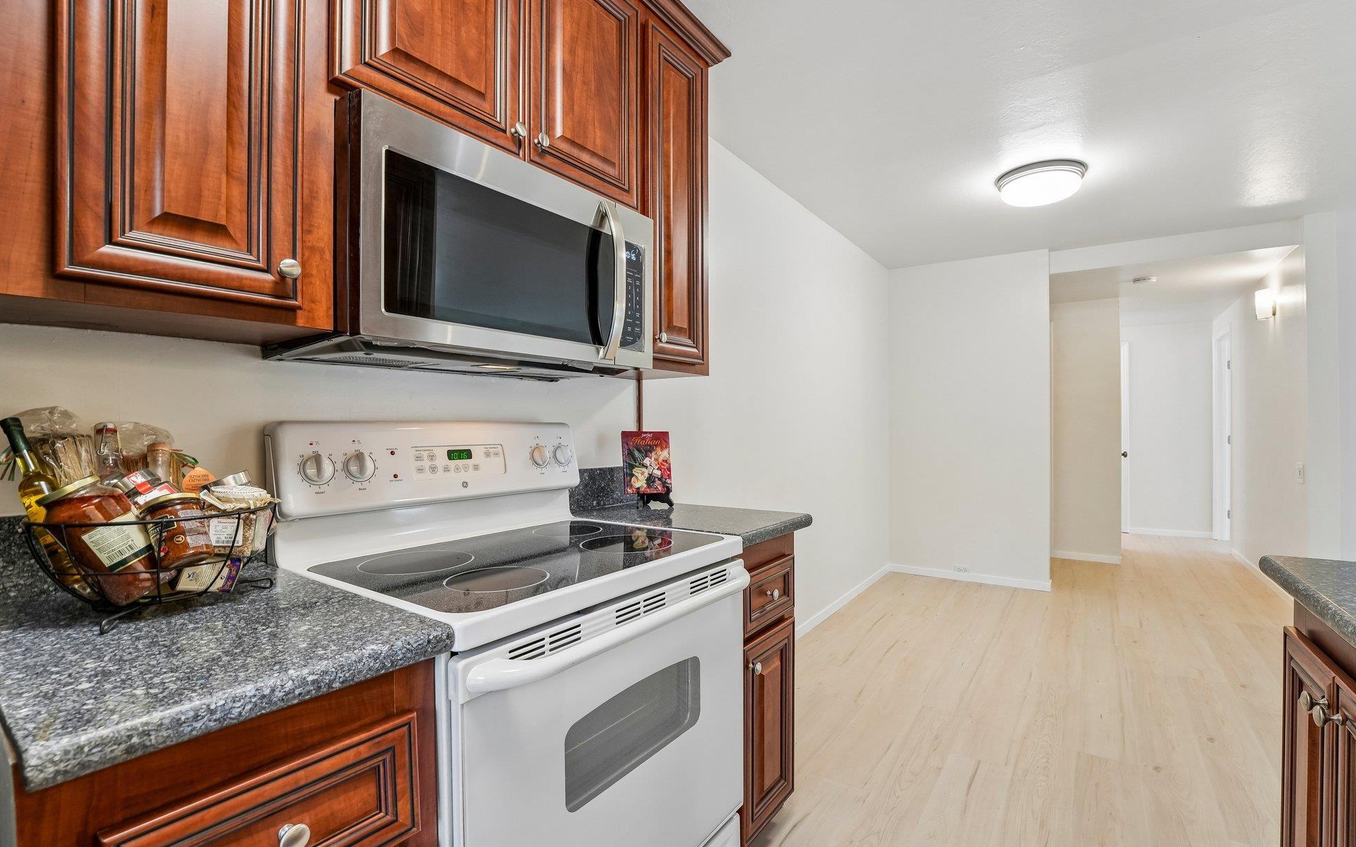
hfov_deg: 101.4
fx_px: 554
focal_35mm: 15
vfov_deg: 74.8
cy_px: 437
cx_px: 704
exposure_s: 1/25
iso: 640
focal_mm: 14
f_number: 8
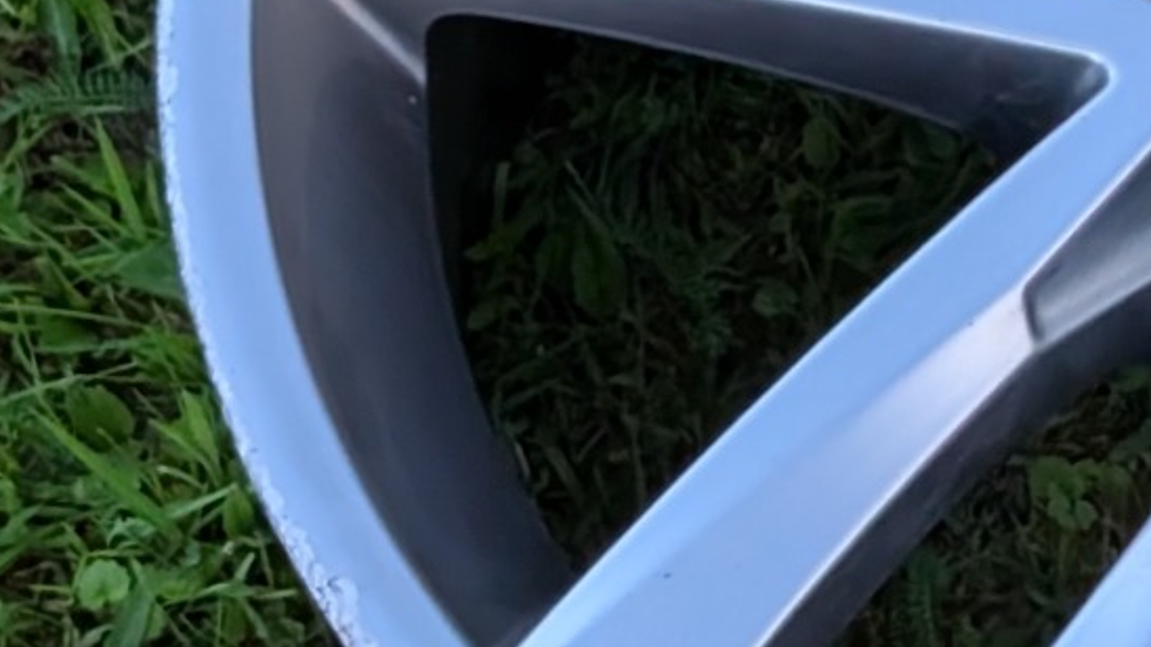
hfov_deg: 10.7
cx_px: 1598
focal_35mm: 195
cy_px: 78
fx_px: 5950
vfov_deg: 6.2
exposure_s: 1/797
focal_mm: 6.9
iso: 524
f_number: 1.68
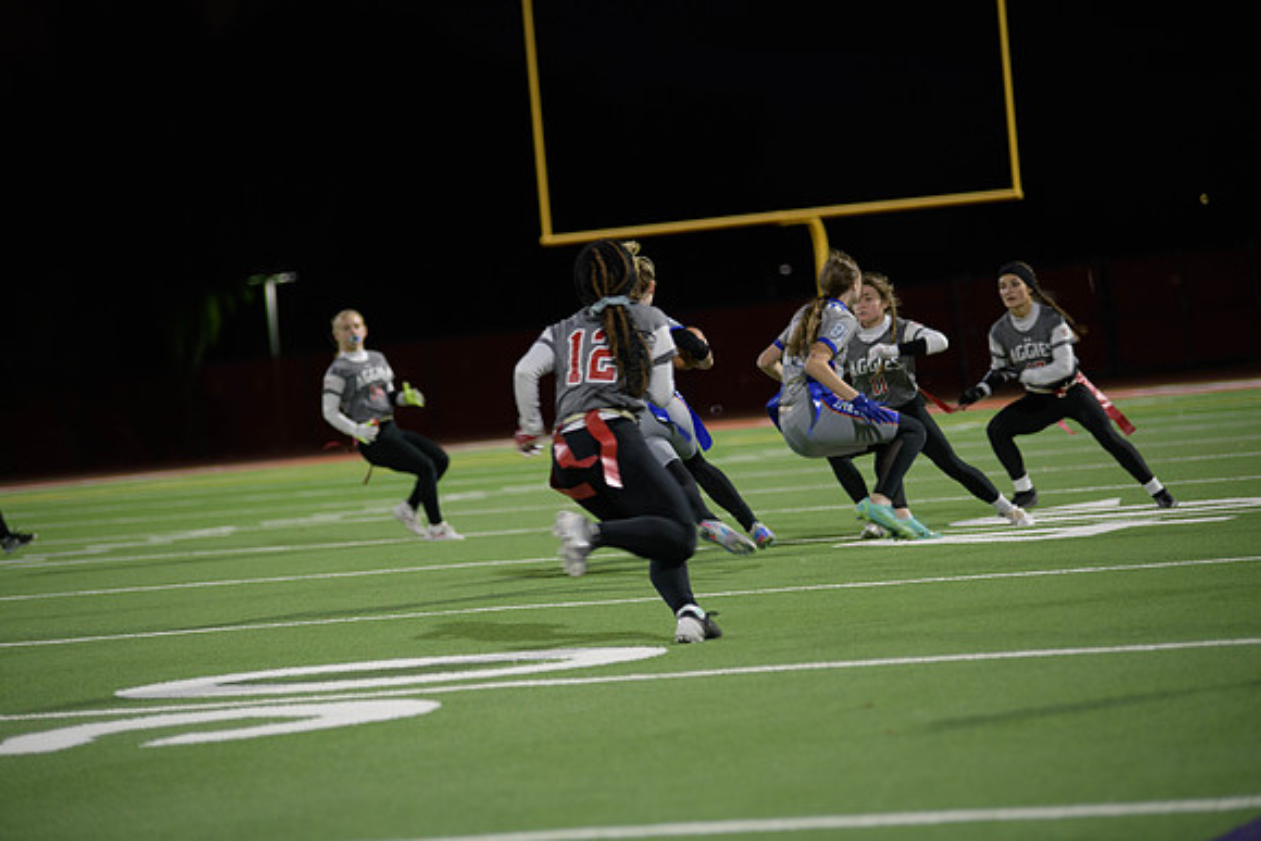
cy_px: 420
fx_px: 4905
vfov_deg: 9.8
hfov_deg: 14.7
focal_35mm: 140
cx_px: 630
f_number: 2.8
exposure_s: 1/200
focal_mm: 140
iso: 900
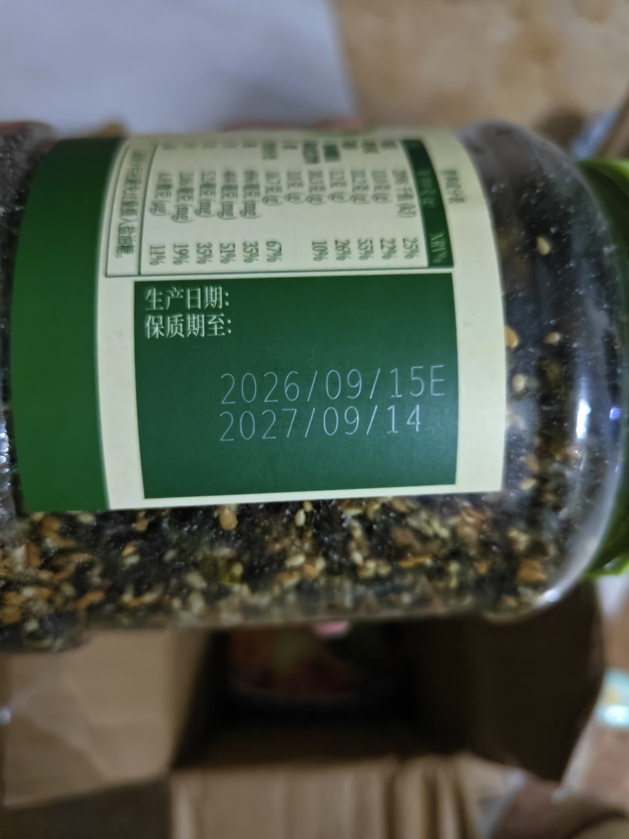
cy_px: 420
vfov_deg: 73.9
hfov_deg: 58.9
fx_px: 557
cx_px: 314
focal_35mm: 23
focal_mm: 5.56
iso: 12996
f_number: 1.88
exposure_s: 1/117
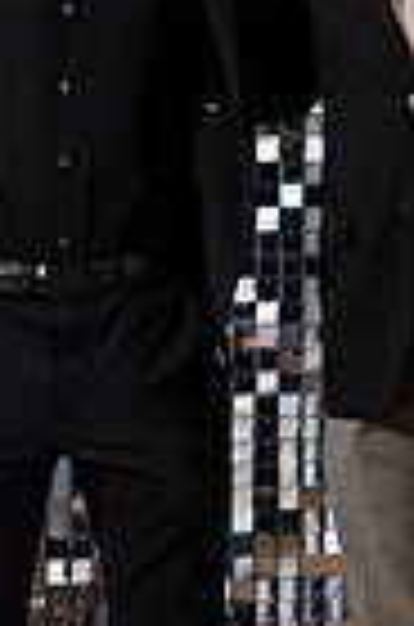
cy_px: 347
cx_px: 57
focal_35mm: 237
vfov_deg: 8.7
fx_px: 4108
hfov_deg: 5.8
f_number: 1.2
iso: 800
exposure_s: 1/320
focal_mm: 50
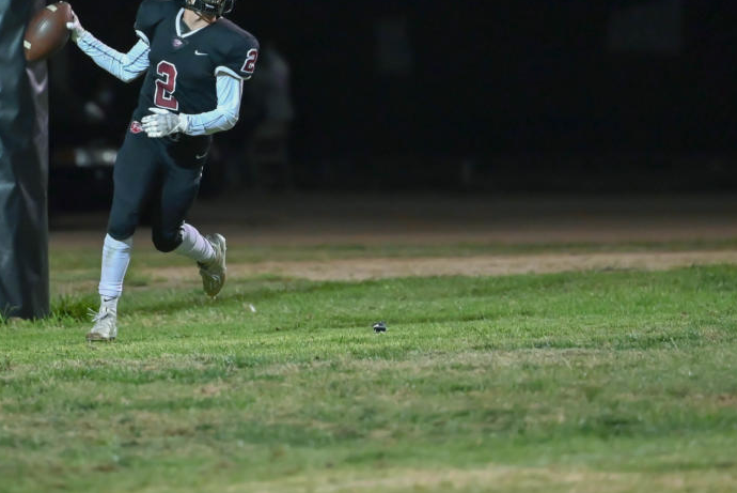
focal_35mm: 435
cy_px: 110
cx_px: 226
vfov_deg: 3.2
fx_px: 8911
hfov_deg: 4.7
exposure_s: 1/1000
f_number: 2.8
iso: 4000
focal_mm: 200
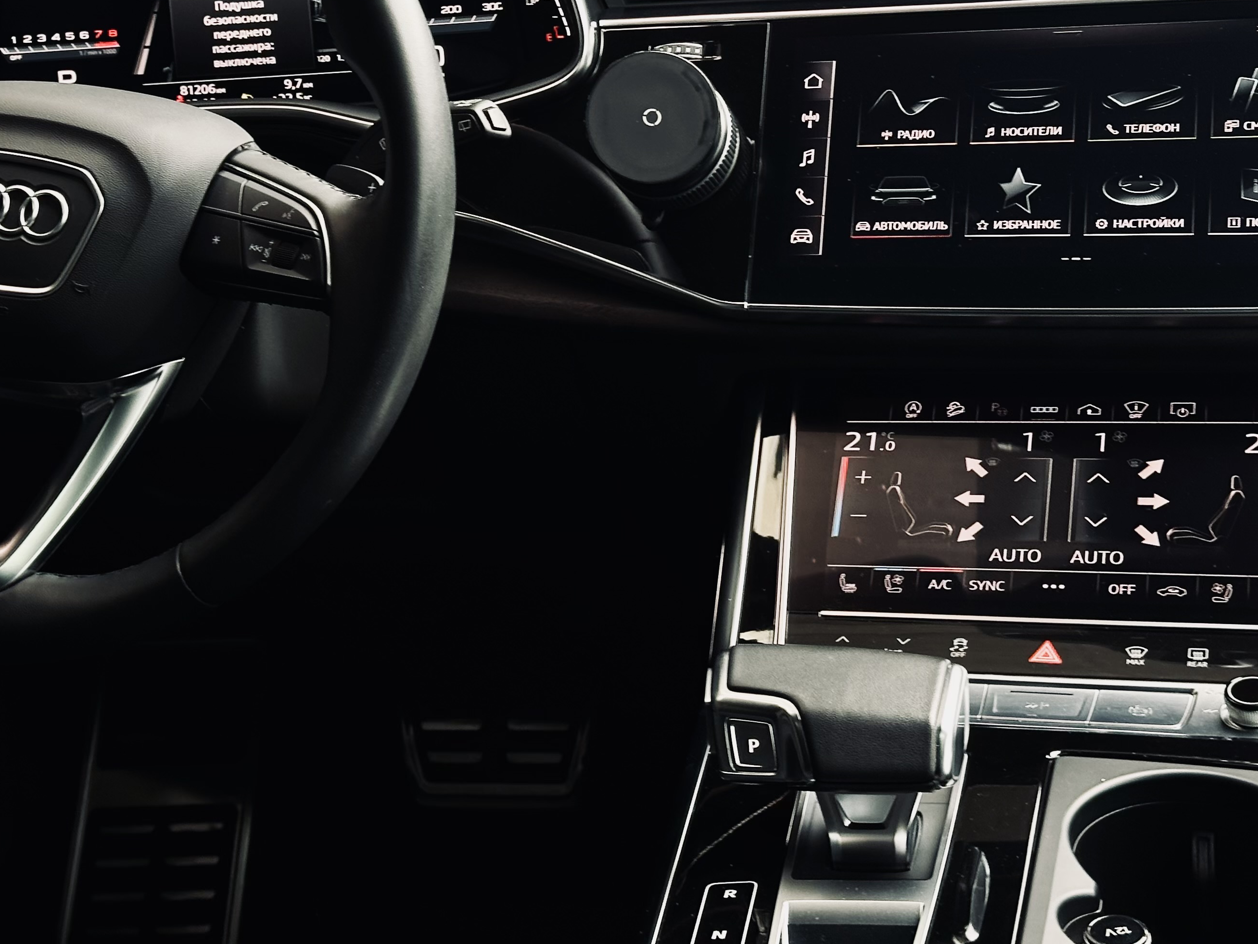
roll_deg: +8.4
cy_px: 220
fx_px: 2690
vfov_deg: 19.7
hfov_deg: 26.2
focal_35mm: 74
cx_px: 436
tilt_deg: -11.2
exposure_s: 1/82
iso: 80
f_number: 1.78
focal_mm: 6.86
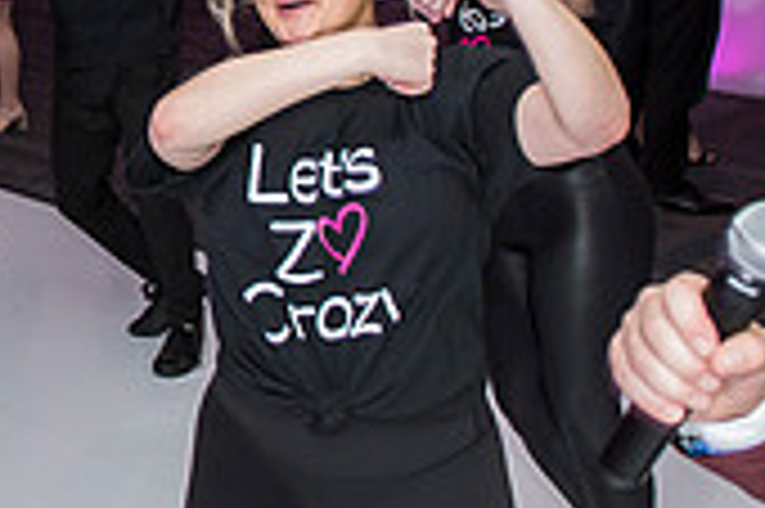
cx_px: -158
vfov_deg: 16.4
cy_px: 38
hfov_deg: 22.8
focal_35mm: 82
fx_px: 1741
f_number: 4
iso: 1250
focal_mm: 24
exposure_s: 1/100
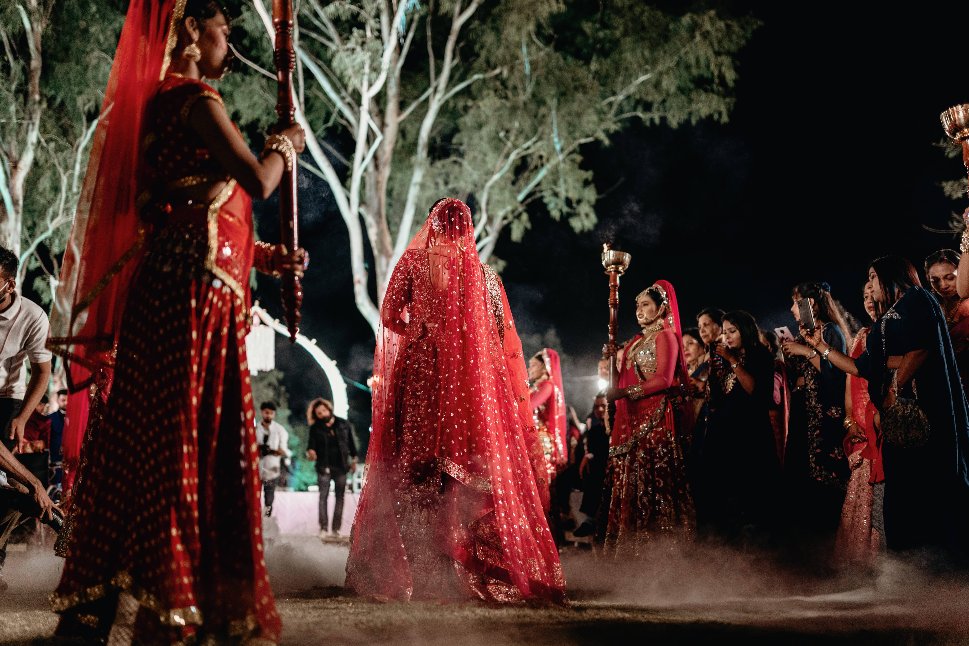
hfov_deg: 54.4
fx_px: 942
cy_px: 323
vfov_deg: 37.9
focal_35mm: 35
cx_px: 484
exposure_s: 1/250
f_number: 1.4
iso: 1000
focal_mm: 35
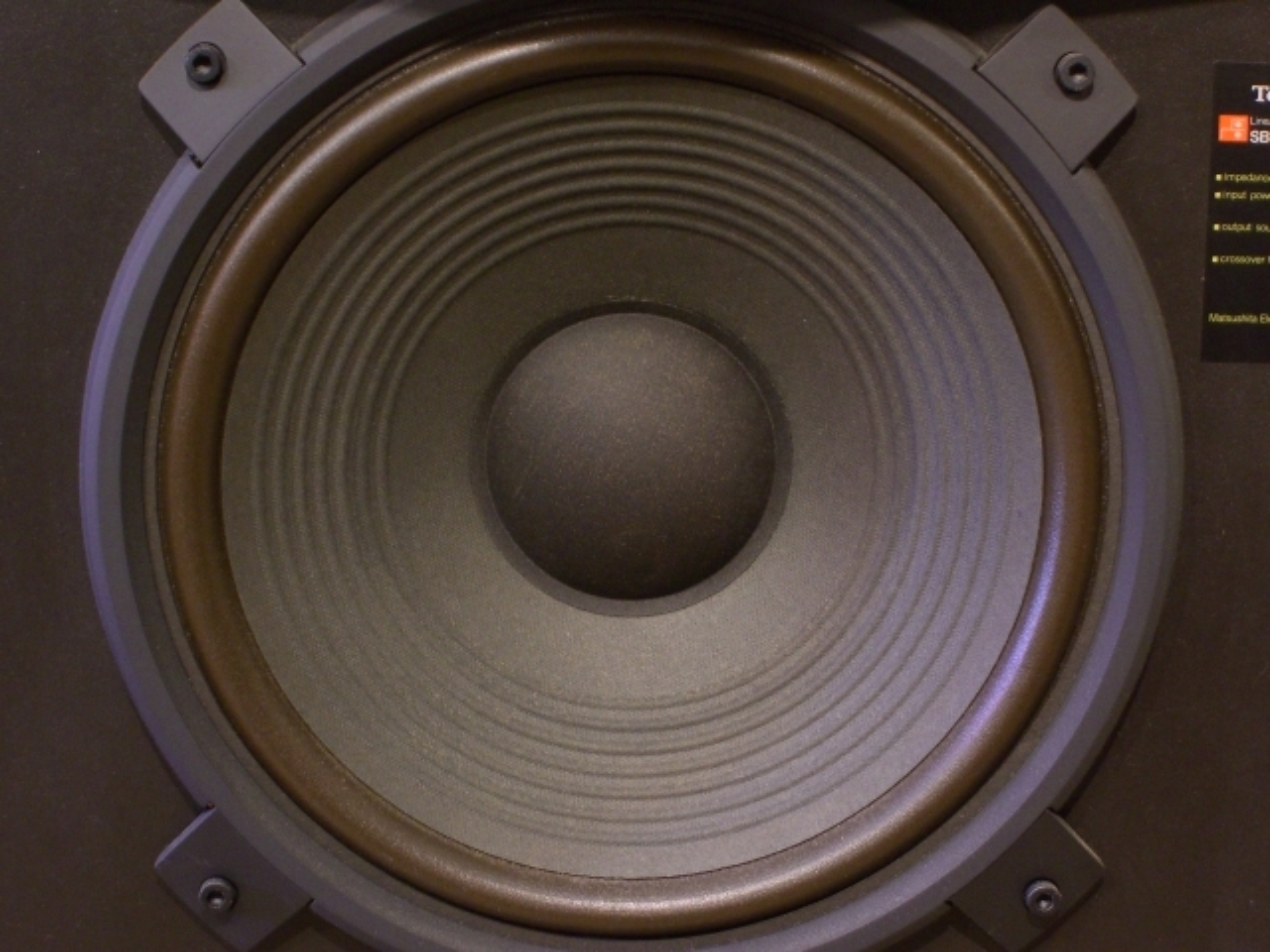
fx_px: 3485
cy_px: 476
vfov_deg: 15.6
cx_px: 635
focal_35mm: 95
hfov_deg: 20.7
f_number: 4.8
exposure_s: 1/4
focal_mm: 19.7
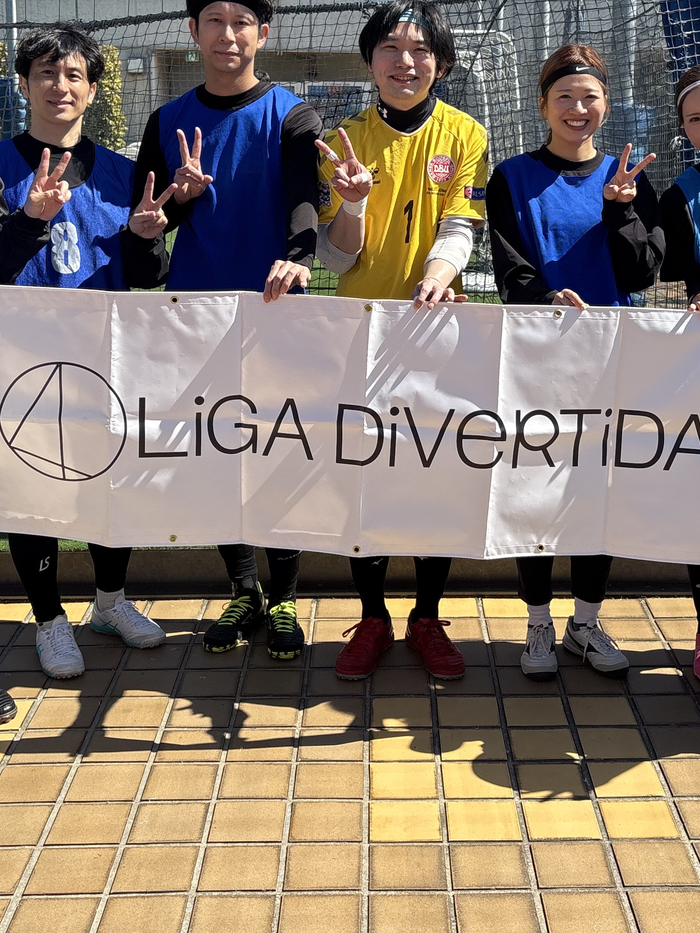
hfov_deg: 30.2
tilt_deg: -8.9
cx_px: 421
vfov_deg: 39.2
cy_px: 311
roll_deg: -0.6
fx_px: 1294
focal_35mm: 48
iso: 50
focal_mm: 5.96
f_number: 1.6
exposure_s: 1/2075
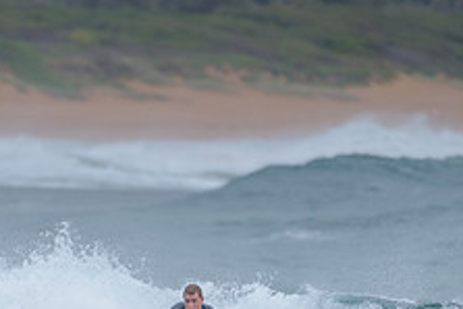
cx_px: 137
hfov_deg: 1.3
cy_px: 353
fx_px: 20539
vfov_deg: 0.9
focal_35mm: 1596
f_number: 5.6
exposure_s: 1/1250
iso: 500
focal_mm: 500
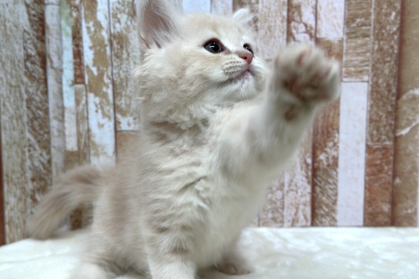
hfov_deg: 38.9
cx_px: 213
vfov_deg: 26.5
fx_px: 593
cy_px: 134
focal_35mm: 51
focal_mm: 6.86
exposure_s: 1/100
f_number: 1.78
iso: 64
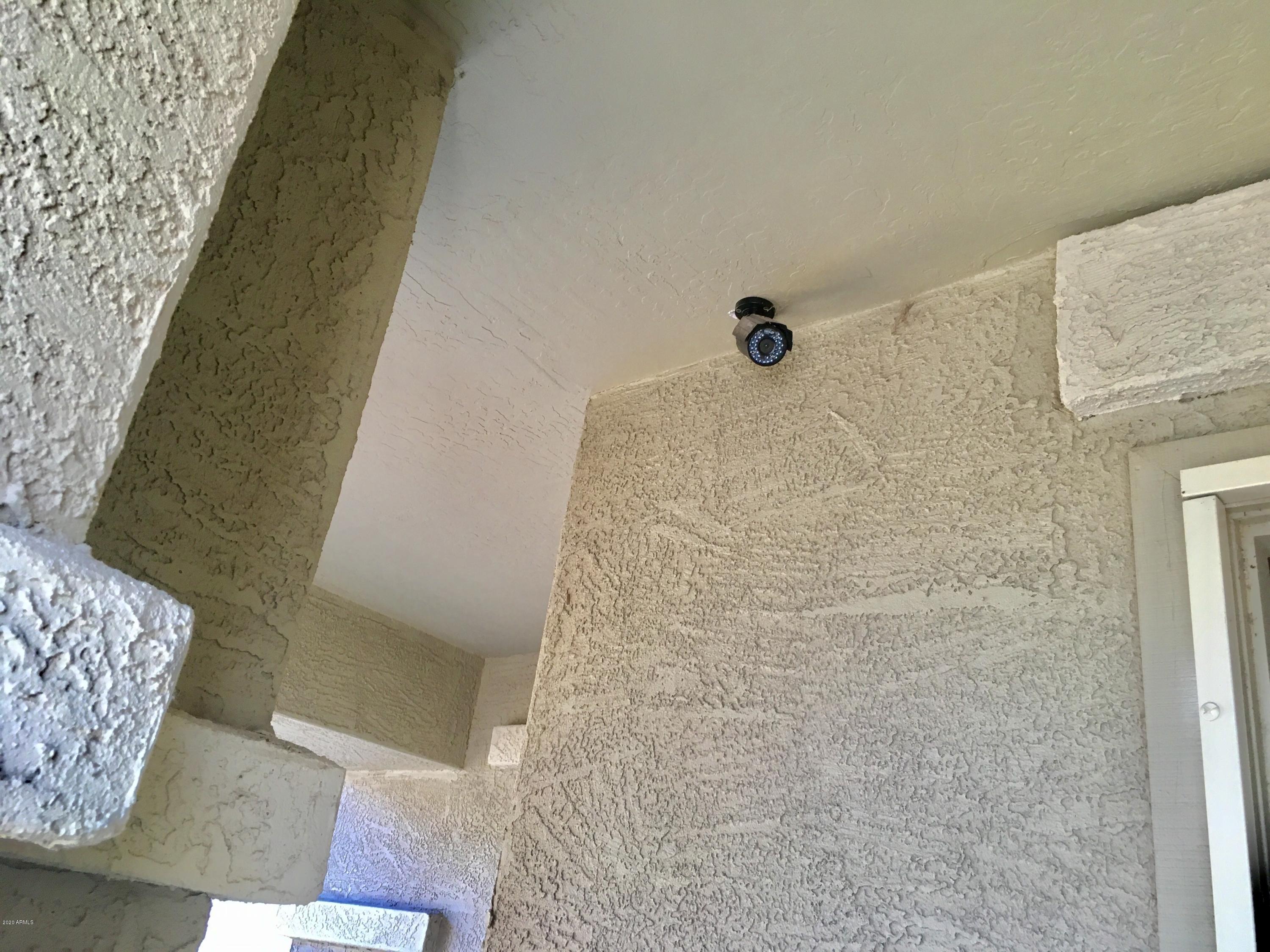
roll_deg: -7.6
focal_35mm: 29
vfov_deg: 48.2
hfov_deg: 61.7
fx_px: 1064
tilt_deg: +27.4
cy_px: 476
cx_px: 635
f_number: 2.2
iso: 32
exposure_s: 1/30
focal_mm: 4.15
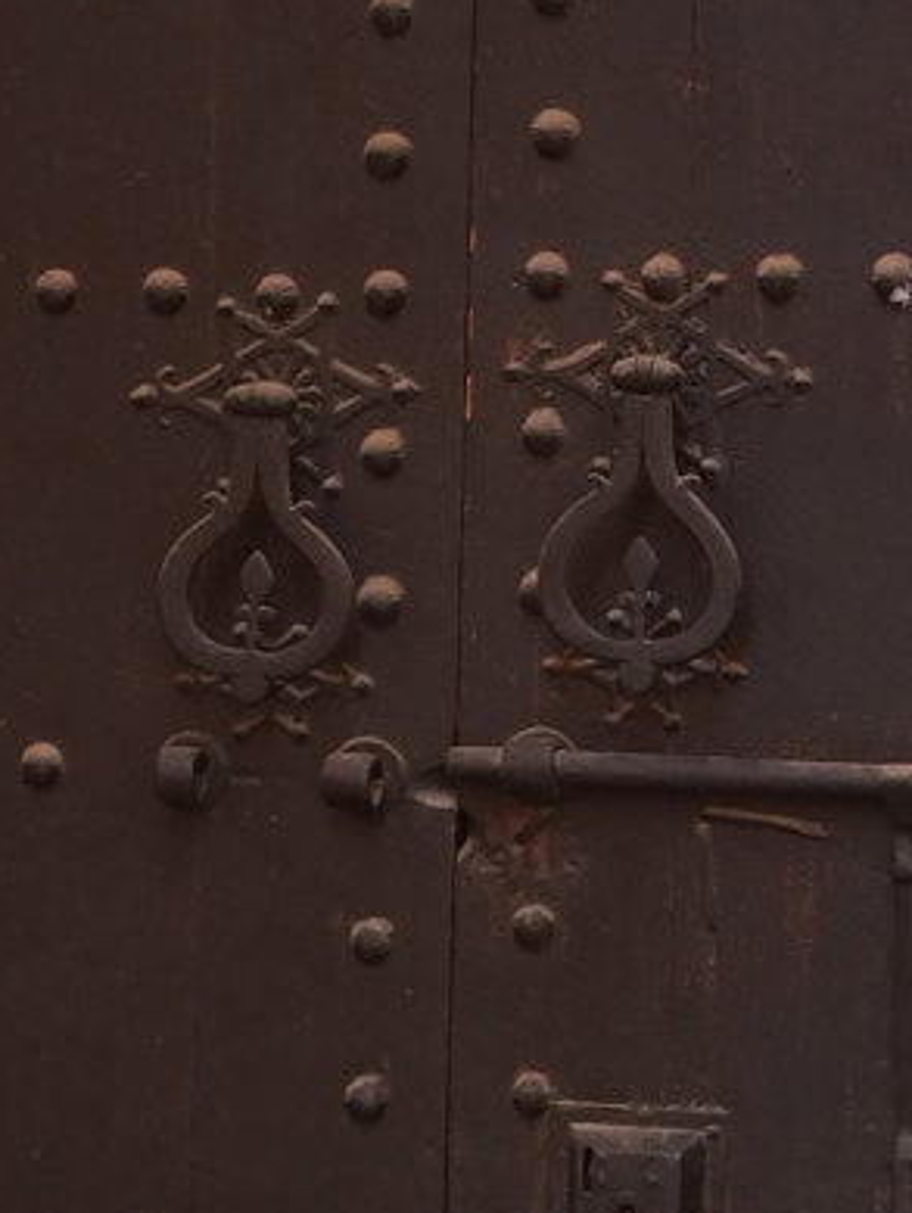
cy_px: 936
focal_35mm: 123
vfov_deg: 15.9
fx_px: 4316
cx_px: 787
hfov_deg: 12.0
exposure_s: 1/120
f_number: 2.2
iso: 40
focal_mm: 4.12
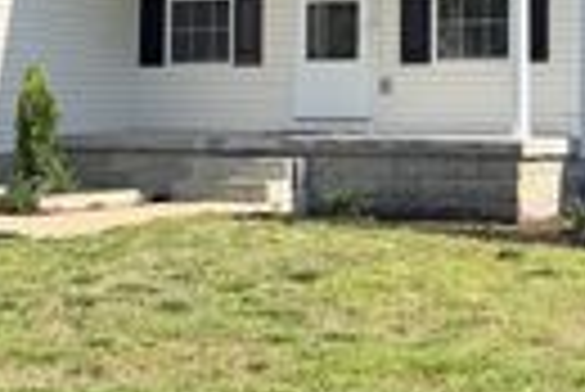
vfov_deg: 14.1
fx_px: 1562
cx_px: 418
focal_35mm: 96
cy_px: 25
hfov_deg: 21.1
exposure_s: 1/3145
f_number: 1.78
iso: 80
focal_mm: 6.76
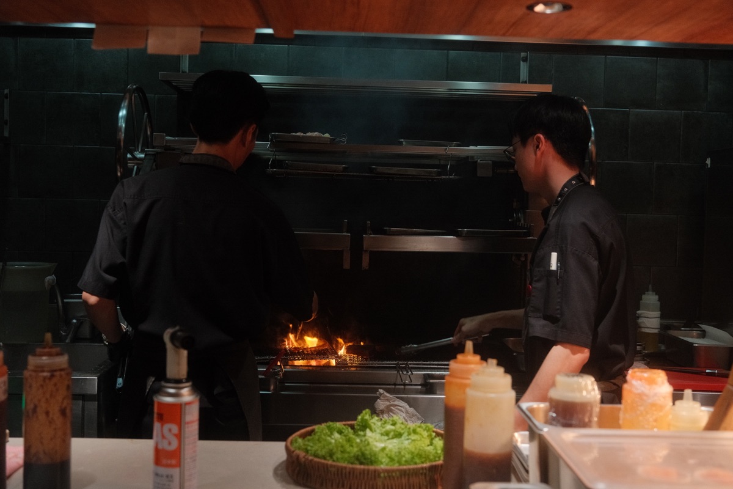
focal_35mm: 41
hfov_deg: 47.4
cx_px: 366
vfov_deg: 32.6
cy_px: 244
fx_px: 835
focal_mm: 27.2
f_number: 3.2
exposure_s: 1/125
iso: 1600
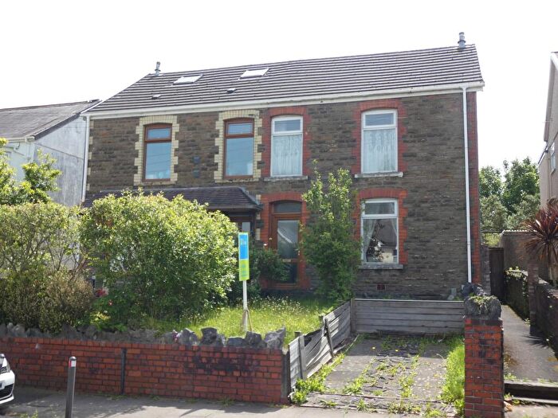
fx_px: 613
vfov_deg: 37.7
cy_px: 209
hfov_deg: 49.0
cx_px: 279
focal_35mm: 38
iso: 80
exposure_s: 1/400
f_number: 3.5
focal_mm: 6.8
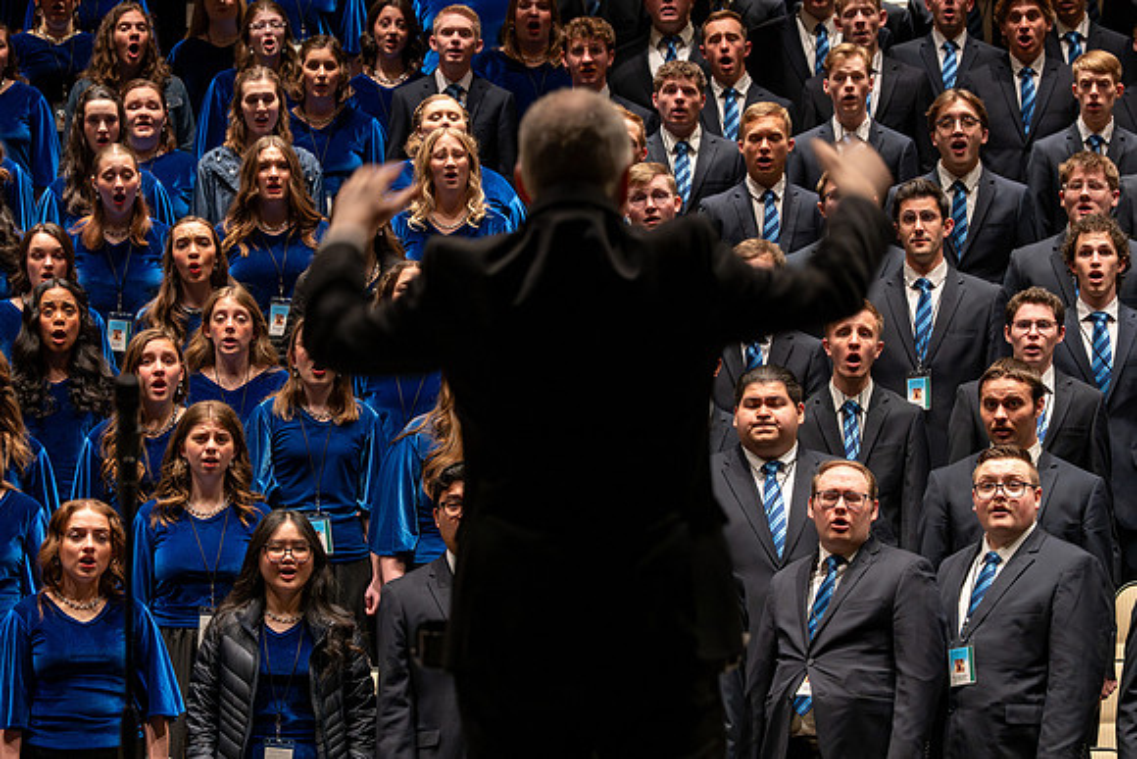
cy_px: 423
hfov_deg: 9.7
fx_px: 6685
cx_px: 619
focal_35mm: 212
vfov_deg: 6.5
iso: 6400
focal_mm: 190
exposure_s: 1/40
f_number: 9
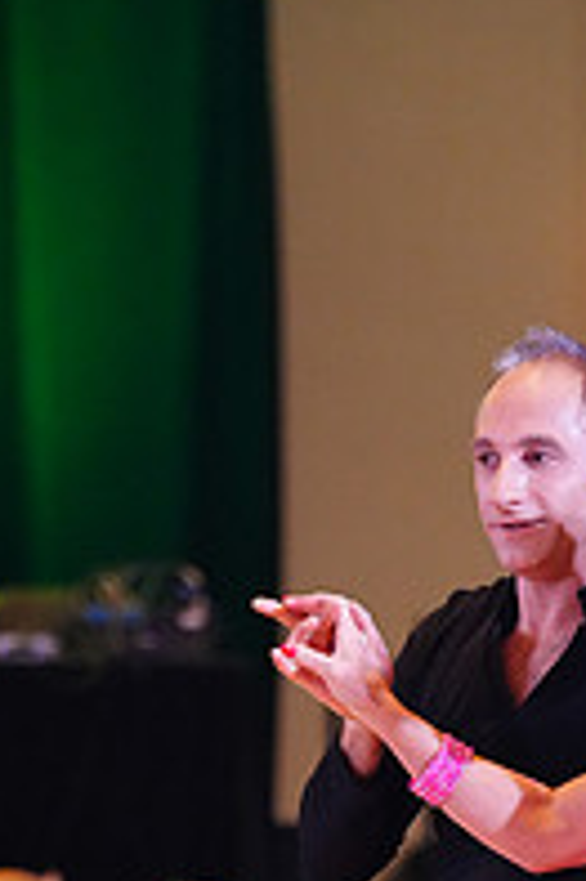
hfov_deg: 3.7
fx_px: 9000
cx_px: 552
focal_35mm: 368
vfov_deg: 5.6
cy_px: 1230
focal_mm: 125
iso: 5000
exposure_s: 1/320
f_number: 2.8
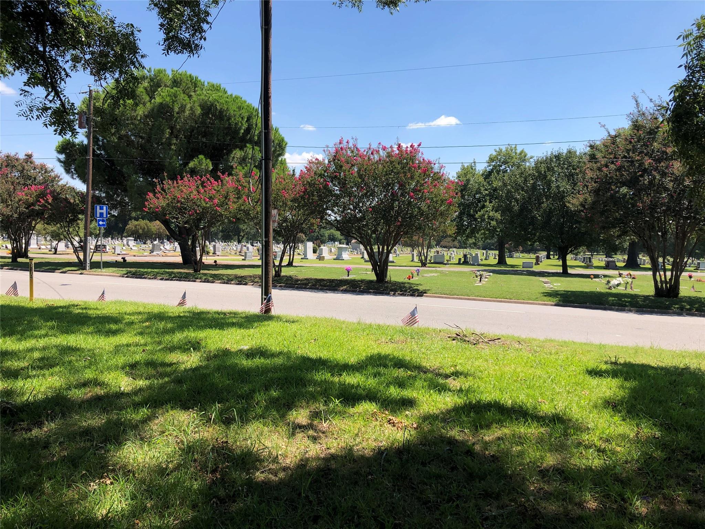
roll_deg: -1.8
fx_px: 570
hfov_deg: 63.4
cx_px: 352
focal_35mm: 28
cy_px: 264
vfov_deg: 49.7
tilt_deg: -3.2
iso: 20
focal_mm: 3.99
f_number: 1.8
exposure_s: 1/1517
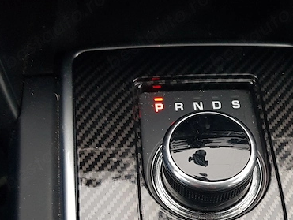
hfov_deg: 33.6
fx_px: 474
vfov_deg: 25.6
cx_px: 220
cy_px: 179
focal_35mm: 56
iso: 200
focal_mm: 4.3
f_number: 1.7
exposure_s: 1/33
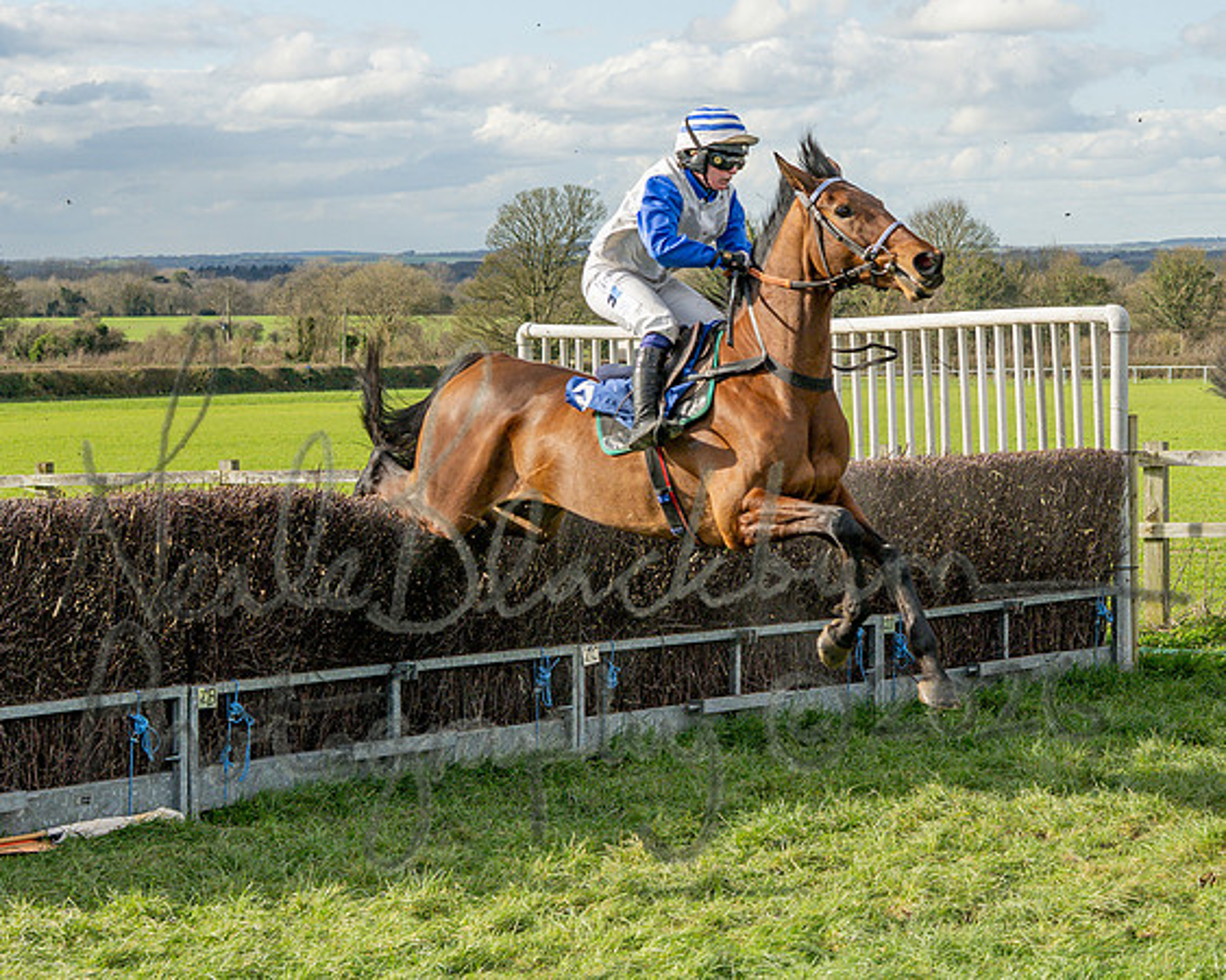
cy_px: 421
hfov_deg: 20.3
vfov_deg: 16.3
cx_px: 828
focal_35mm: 94
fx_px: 3415
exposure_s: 1/1250
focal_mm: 35
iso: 200
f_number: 4
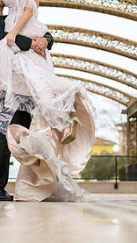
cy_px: 72
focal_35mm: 119
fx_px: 768
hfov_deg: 10.2
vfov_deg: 17.9
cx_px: 31
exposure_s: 1/3200
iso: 400
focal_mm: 70
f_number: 2.8
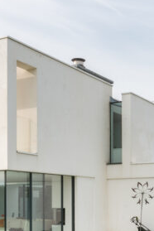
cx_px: 123
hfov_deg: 20.1
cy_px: 204
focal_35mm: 67
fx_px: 430
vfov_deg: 29.0
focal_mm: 18
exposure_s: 1/125
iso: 100
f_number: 16
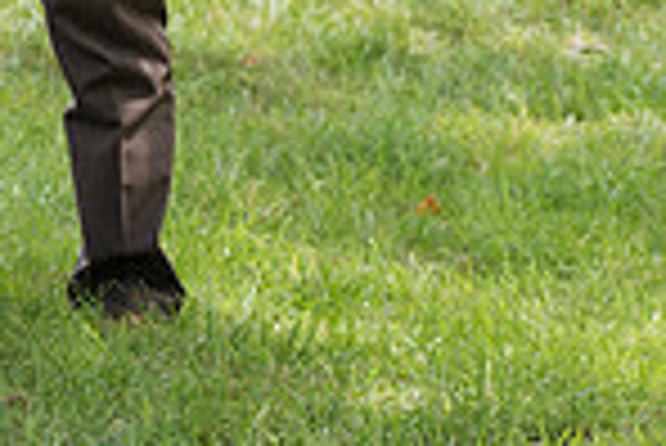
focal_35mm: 360
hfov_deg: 5.7
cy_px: -385
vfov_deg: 3.8
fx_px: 6666
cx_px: -230
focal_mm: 92
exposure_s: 1/1000
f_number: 4.5
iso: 500
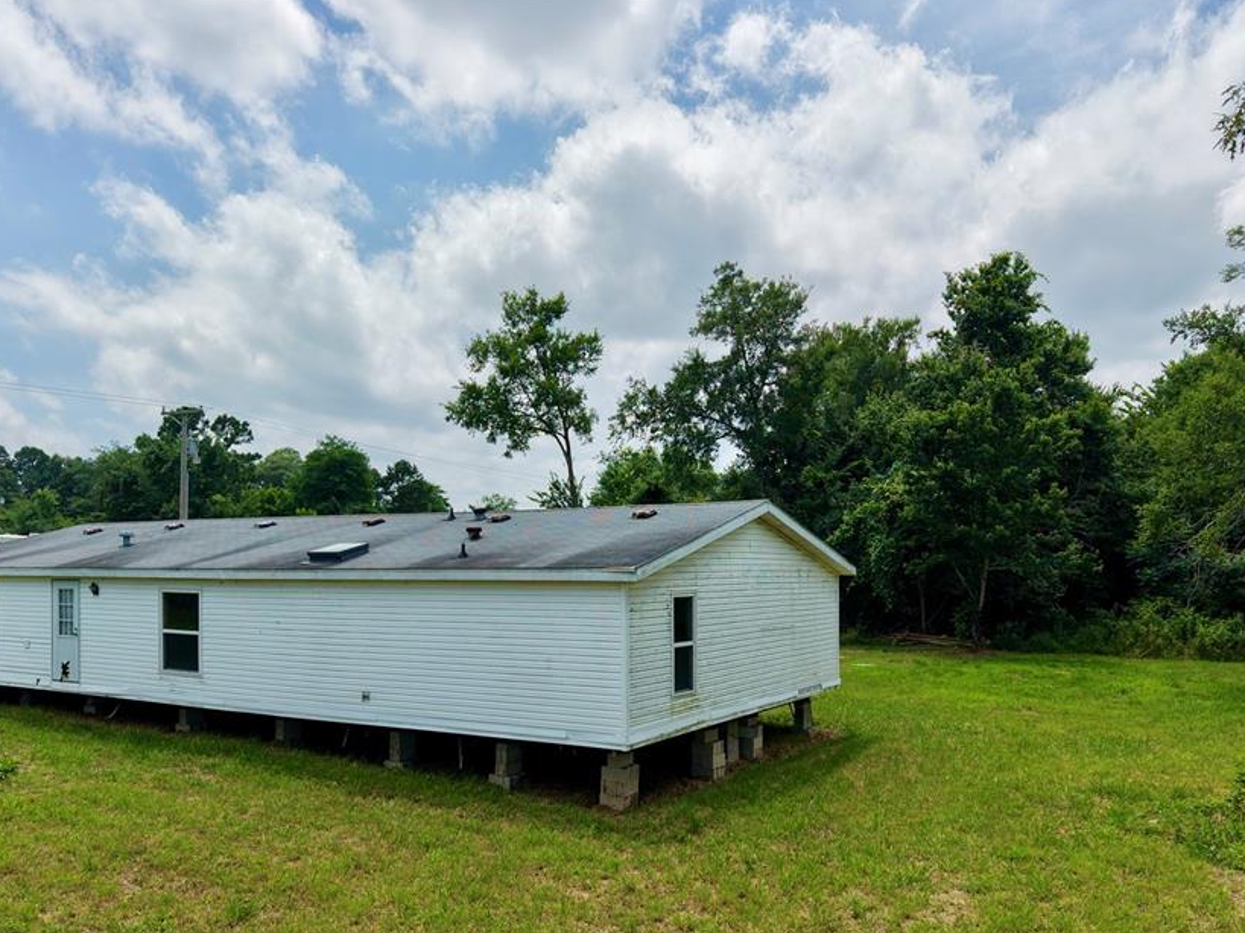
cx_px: 614
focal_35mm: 30
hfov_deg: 60.0
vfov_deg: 46.4
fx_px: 1079
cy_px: 576
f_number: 1.8
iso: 400
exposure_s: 1/8000
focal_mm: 8.67
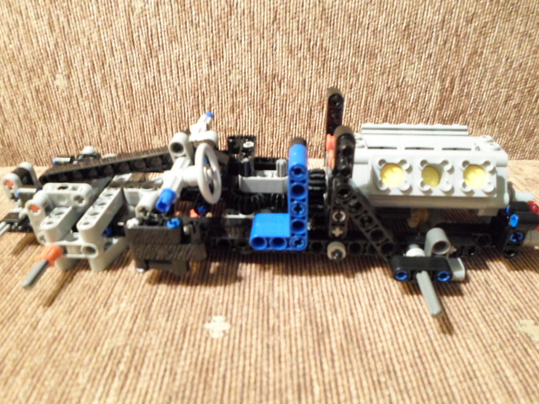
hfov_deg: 69.4
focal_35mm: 25
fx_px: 389
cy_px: 202
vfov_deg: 54.9
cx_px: 270
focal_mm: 4.5
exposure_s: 1/6
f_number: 2.5
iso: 400
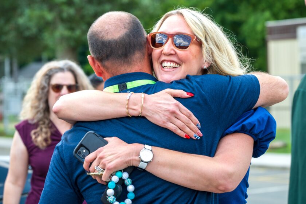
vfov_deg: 13.0
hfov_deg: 19.5
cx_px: 153
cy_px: 102
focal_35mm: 105
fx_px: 892
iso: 100
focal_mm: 105
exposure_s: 1/200
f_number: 5.6
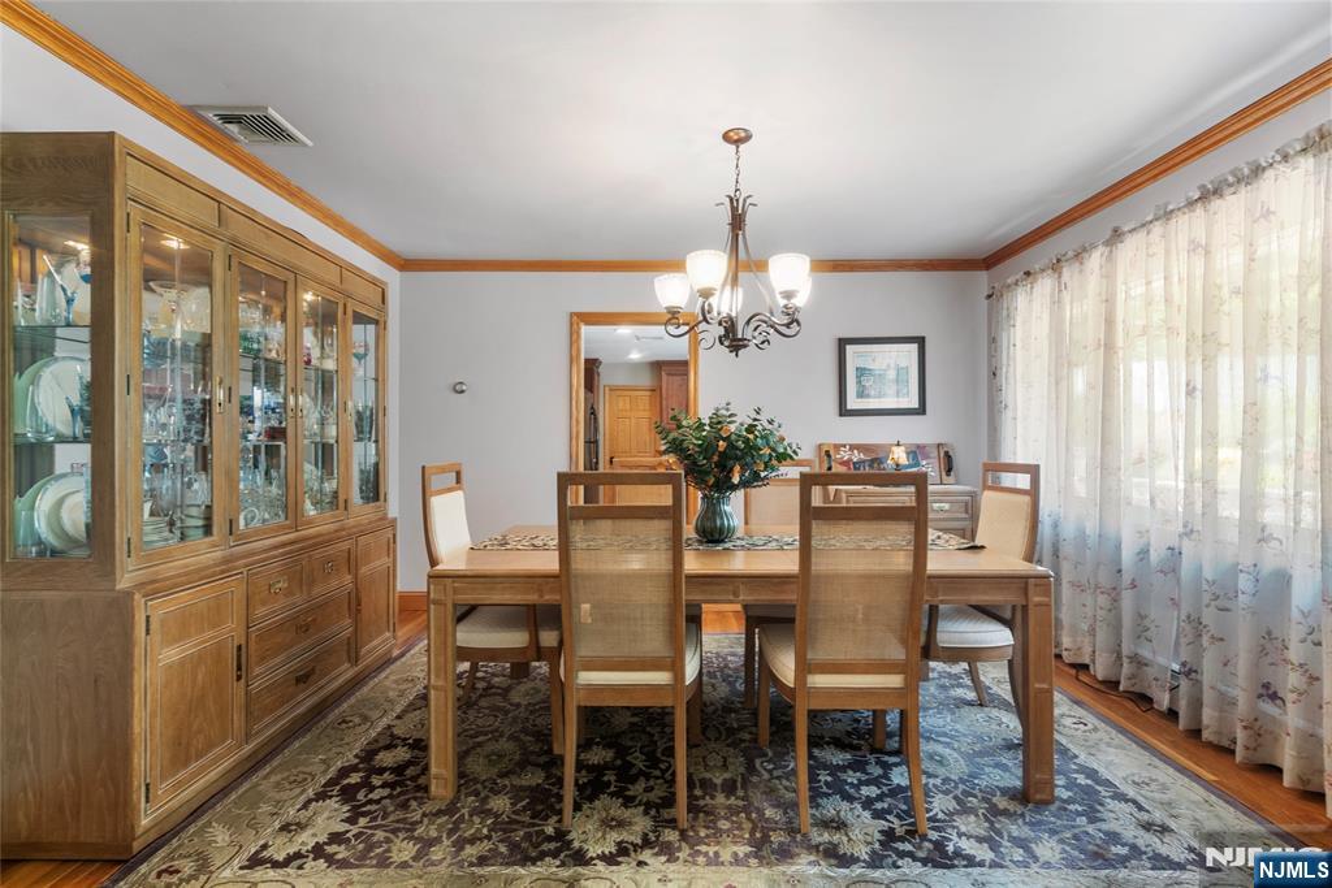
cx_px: 666
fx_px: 592
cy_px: 444
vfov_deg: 73.8
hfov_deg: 96.7
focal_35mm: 16
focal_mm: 16
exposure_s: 2
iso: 250
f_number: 9
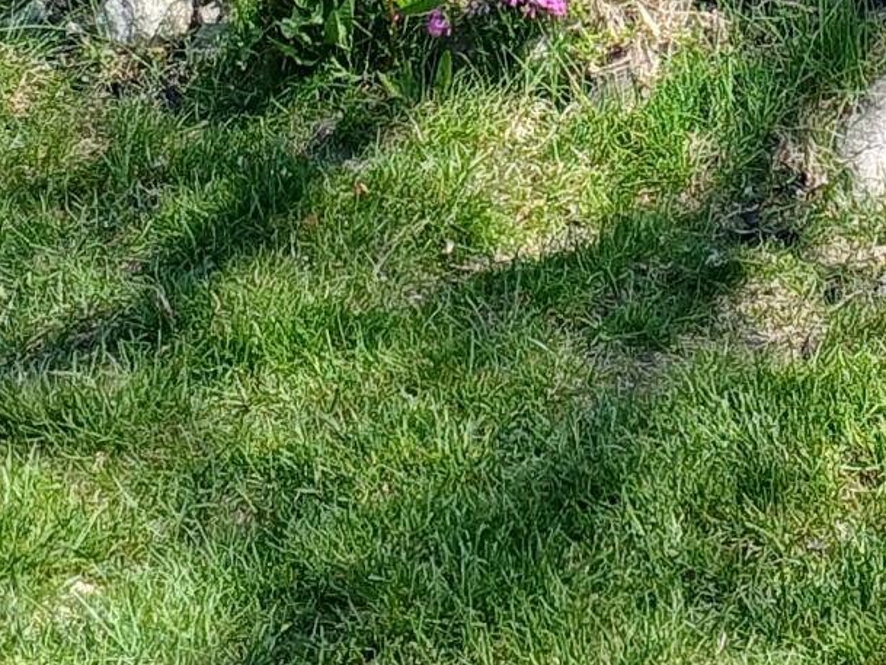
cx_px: 829
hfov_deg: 15.2
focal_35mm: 128
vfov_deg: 10.5
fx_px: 3277
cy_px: -723
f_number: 1.8
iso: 20
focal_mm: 3.98
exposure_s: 1/165
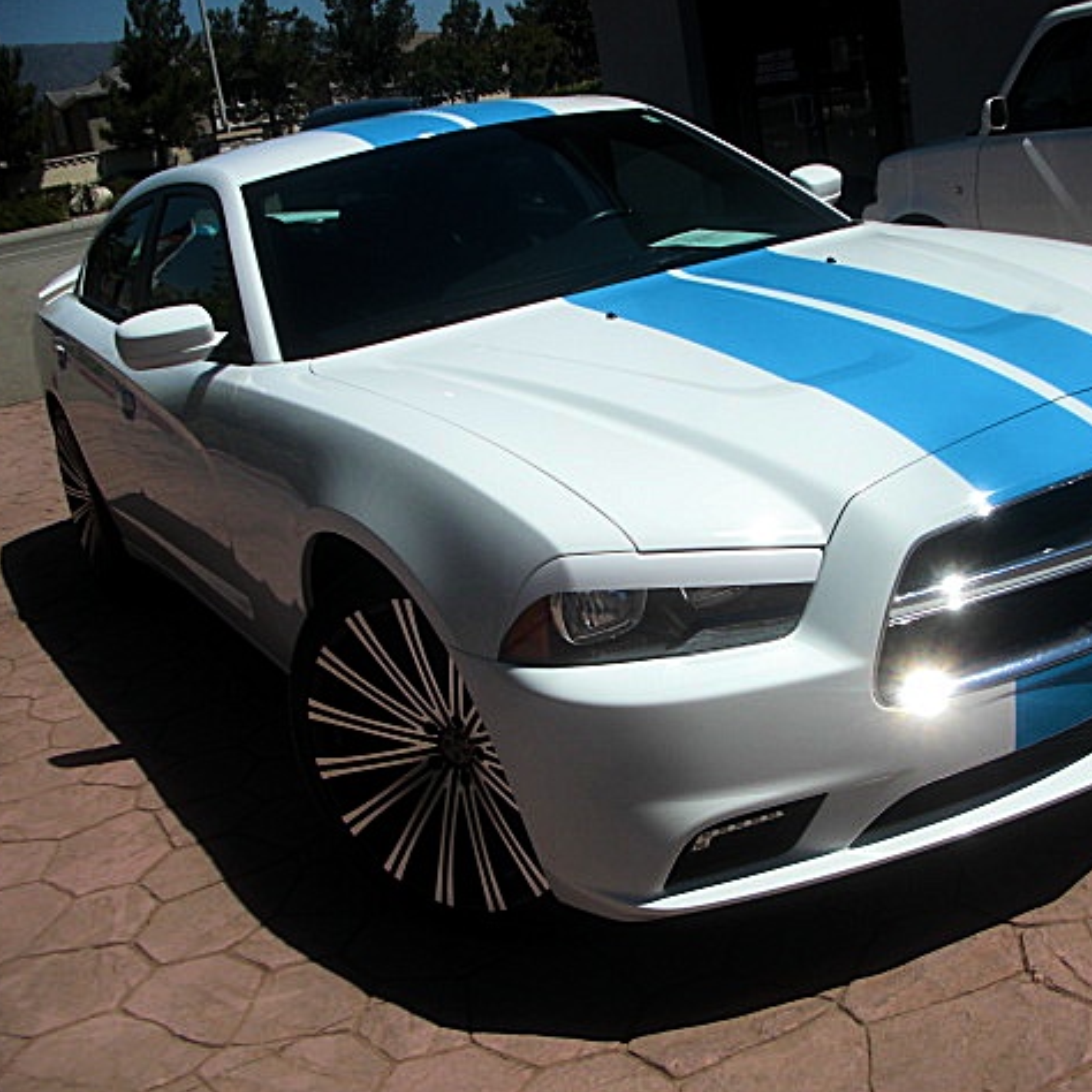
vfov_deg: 39.2
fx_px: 1535
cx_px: 666
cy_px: 541
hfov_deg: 39.0
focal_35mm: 43
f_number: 7.9
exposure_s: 1/250
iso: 50
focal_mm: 6.3
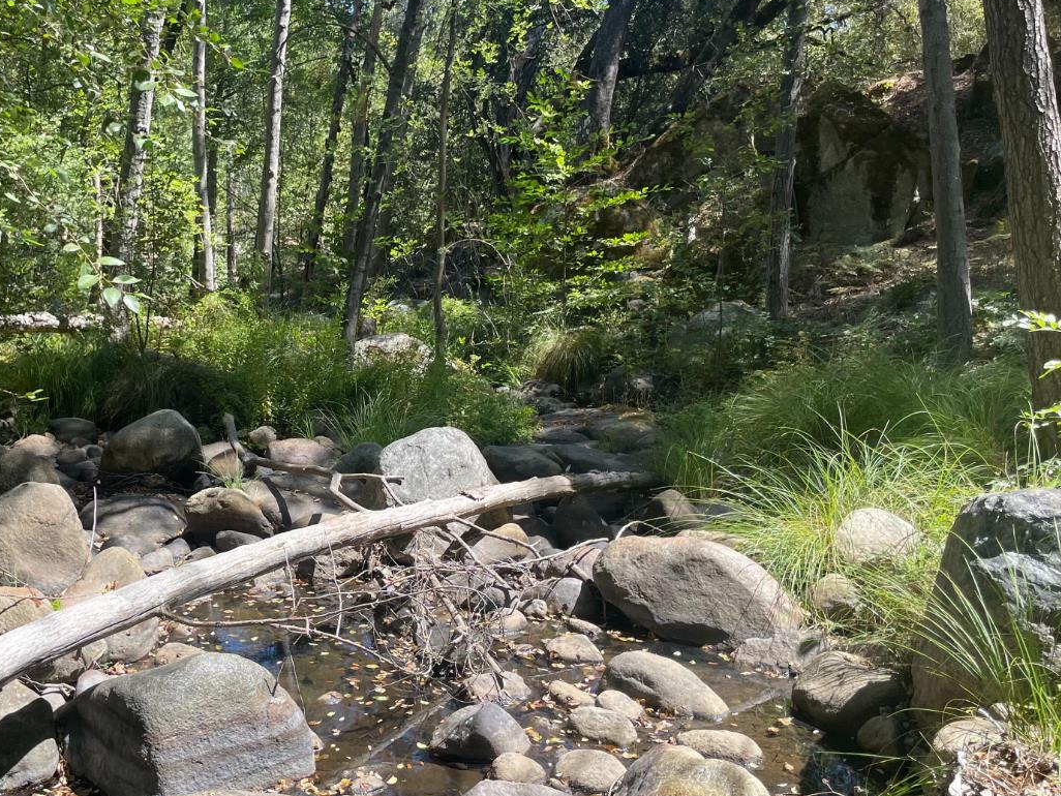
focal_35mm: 38
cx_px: 290
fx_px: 1165
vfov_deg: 37.7
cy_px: 384
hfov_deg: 47.5
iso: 32
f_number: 1.6
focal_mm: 4.2
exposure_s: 1/764
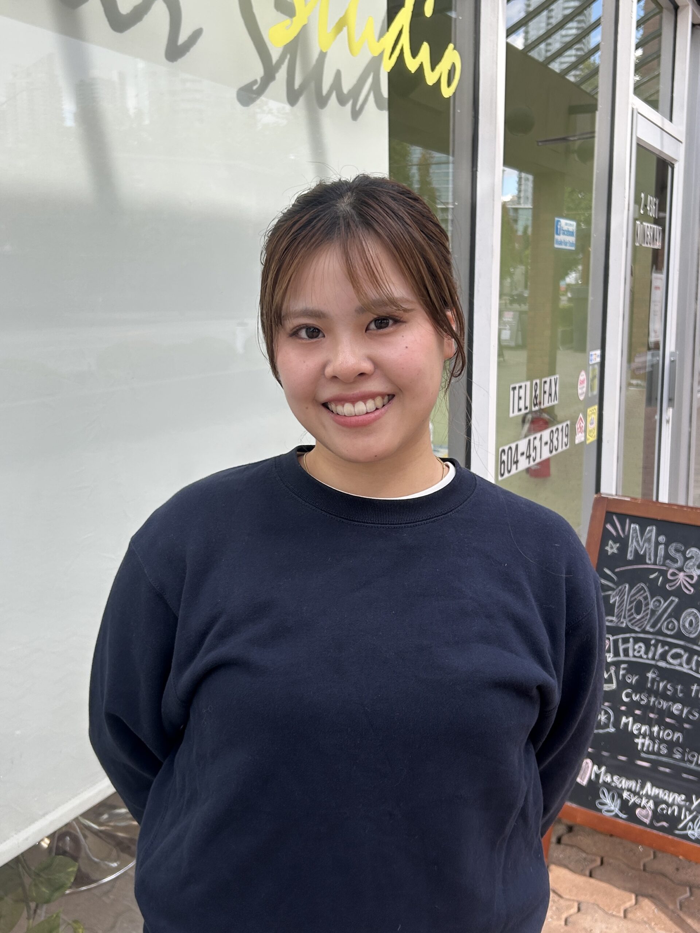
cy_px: 466
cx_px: 350
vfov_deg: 67.3
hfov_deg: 53.1
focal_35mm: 26
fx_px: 701
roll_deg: +0.2
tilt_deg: -5.2
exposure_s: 1/683
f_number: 1.5
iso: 50
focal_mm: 5.7
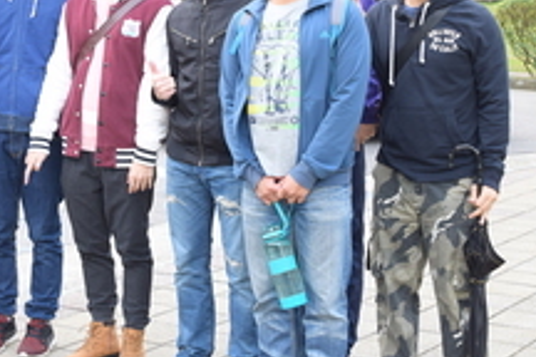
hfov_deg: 22.7
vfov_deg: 15.3
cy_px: 108
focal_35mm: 89
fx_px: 1325
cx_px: 161
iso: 360
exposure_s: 1/125
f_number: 6.3
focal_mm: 32
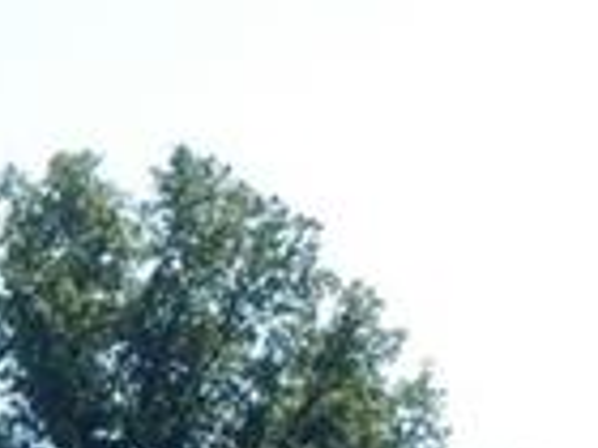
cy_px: 862
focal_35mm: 245
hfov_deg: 7.9
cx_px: -372
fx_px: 4232
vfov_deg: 5.9
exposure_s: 1/1250
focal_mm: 7.7
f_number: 3.6
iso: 125
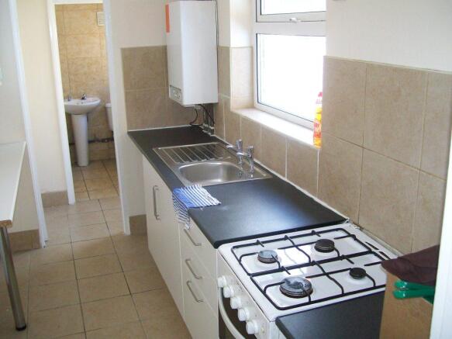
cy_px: 170
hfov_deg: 51.4
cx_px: 226
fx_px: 470
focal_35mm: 36
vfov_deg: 39.6
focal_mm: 6
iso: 140
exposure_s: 1/64
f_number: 2.7
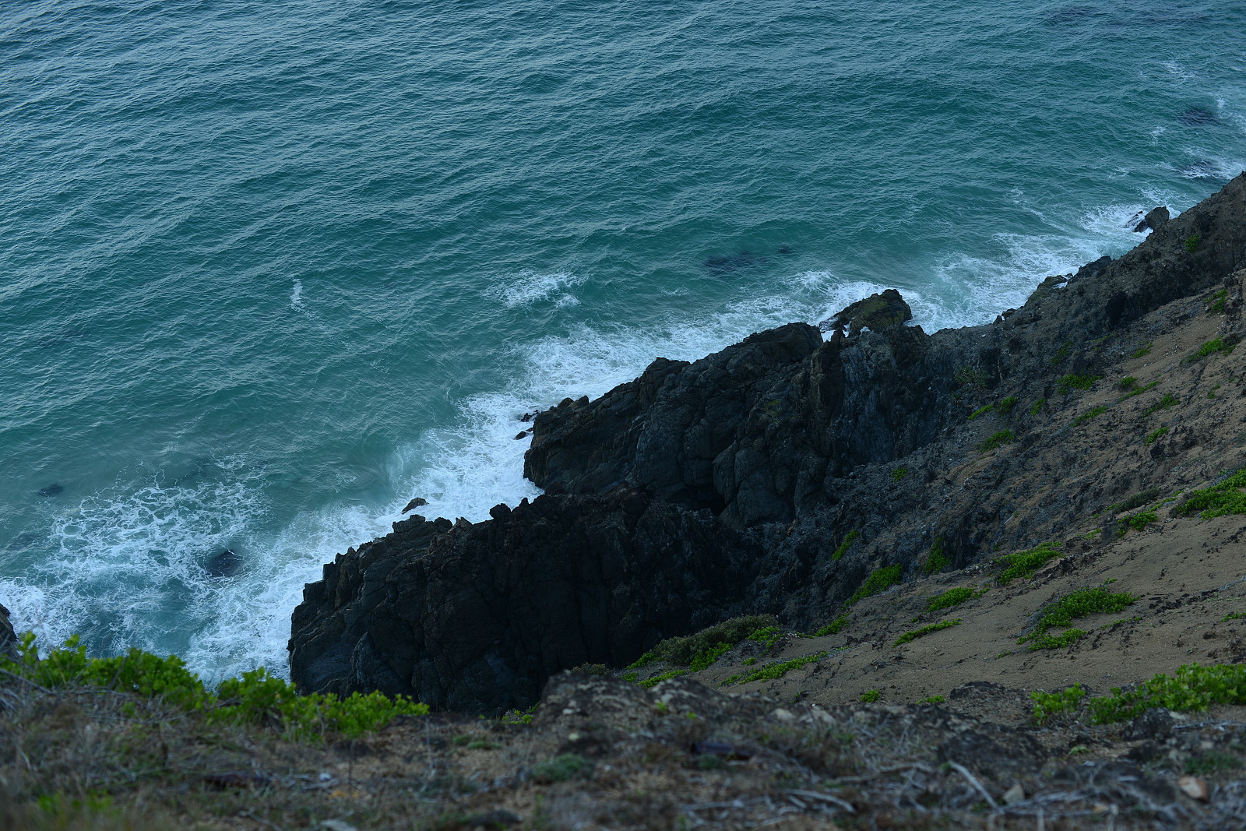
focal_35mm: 50
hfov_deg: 39.6
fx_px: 1731
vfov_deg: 27.0
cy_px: 416
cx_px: 623
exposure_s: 1/30
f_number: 4
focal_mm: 50
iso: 100
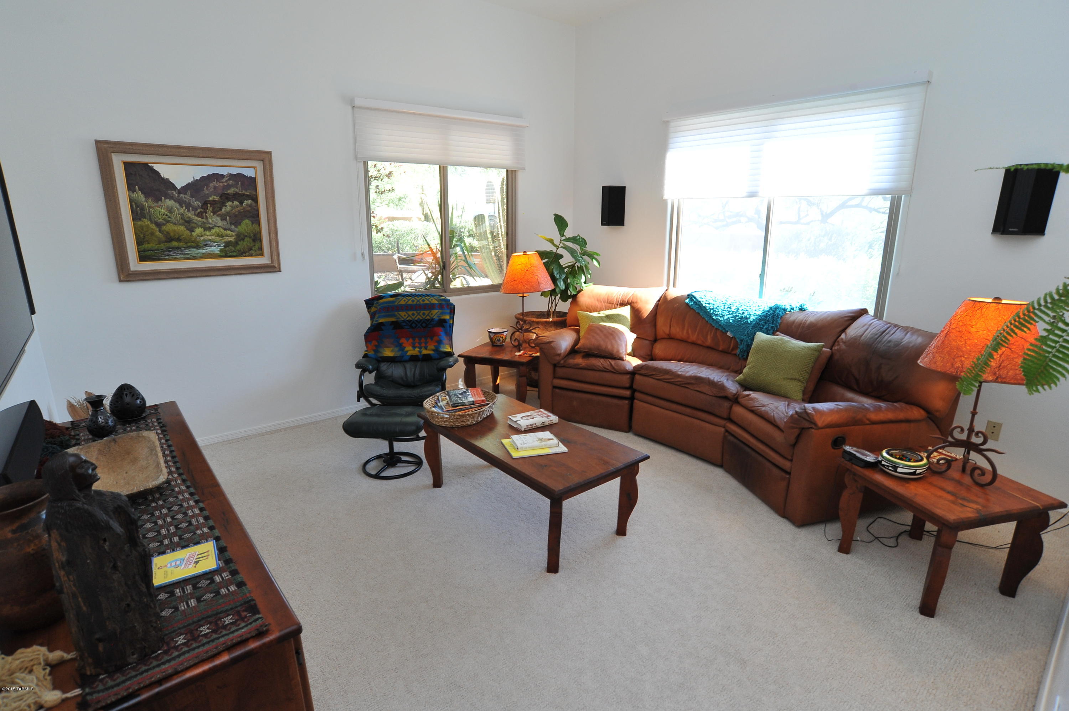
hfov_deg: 90.0
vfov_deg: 67.3
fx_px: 534
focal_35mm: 18
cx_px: 534
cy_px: 356
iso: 1000
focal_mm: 18
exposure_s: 1/30
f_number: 9
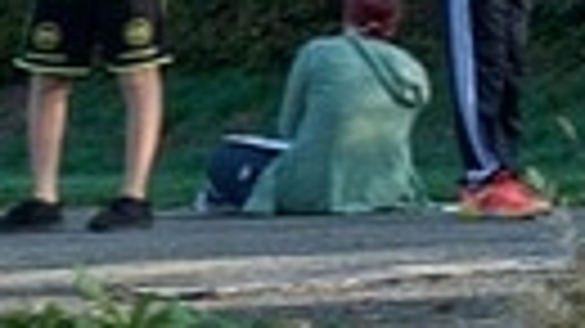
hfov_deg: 11.4
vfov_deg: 7.3
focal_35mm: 160
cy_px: -339
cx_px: 1368
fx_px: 2481
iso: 200
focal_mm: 20.5
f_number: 5
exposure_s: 1/400
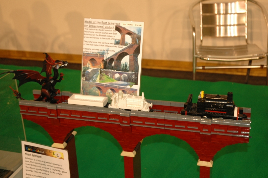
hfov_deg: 35.1
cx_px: 134
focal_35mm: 57
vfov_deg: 23.7
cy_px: 89
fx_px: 424
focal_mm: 38
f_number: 4.2
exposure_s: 1/60
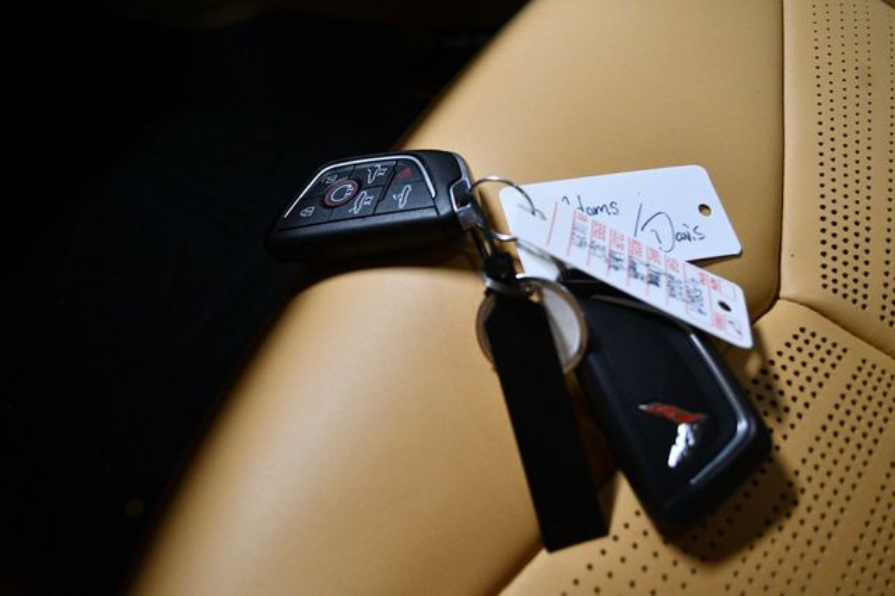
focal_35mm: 33
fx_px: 820
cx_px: 448
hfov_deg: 57.2
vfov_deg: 39.9
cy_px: 298
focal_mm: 22
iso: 3600
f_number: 3.8
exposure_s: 1/60
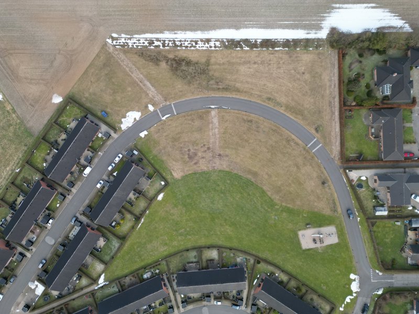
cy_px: 157
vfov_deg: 56.8
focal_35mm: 24
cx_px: 210
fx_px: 291
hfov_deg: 71.6
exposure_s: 1/640
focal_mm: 6.72
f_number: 1.7
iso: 200
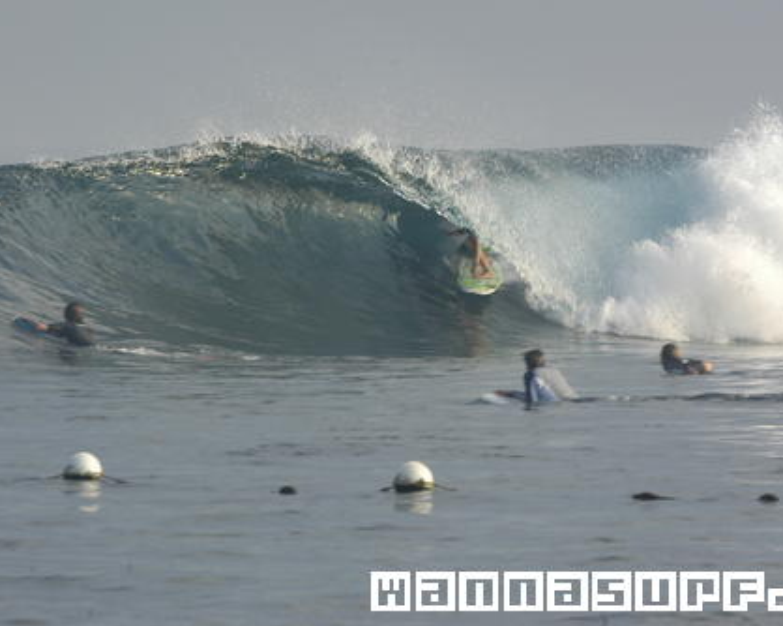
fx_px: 10701
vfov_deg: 3.3
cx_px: 439
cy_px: 293
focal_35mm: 462
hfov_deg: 4.2
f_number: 9
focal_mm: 250
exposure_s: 1/200
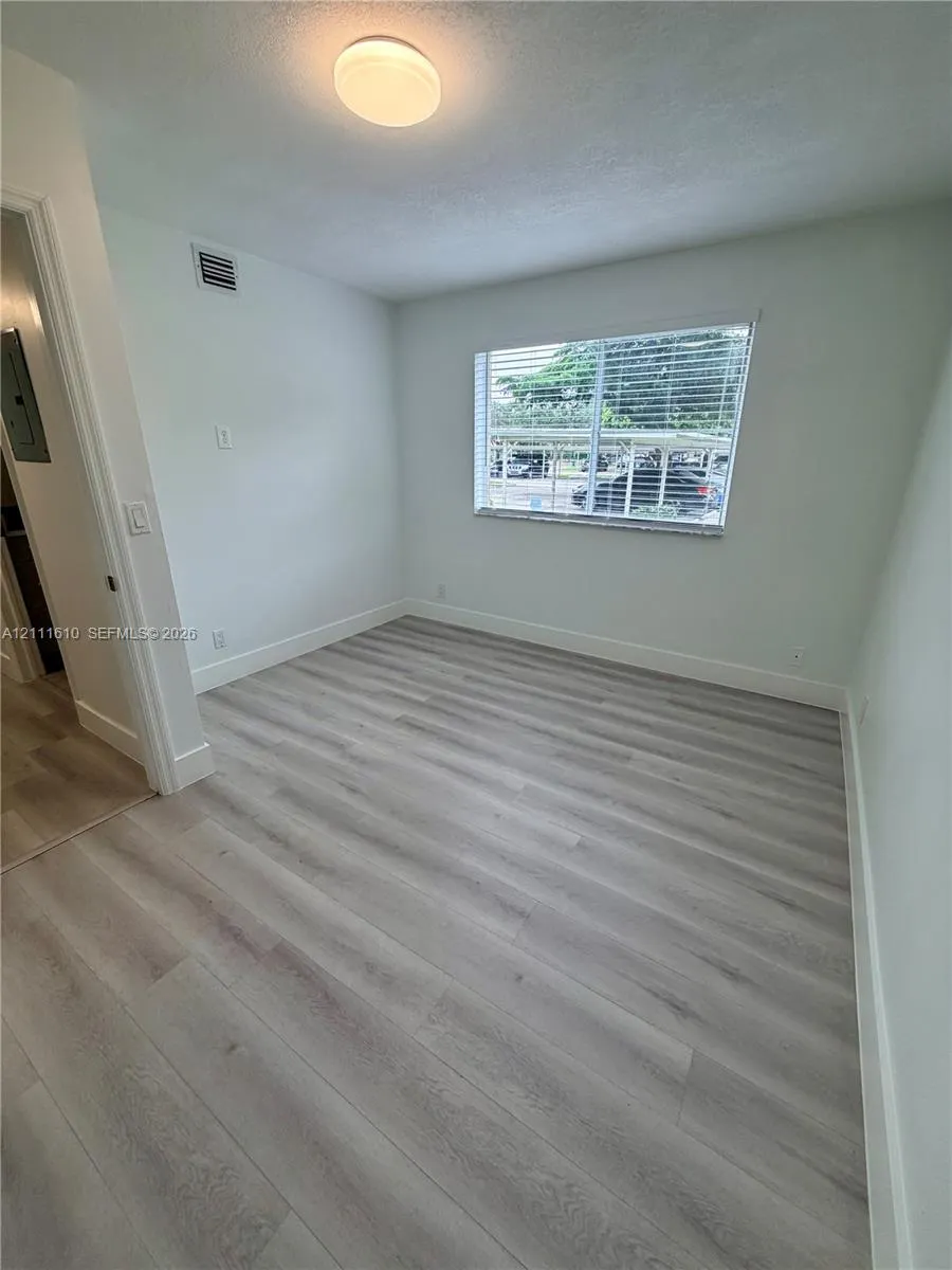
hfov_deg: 85.7
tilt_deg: -20.0
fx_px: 513
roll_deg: -0.4
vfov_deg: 102.1
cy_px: 635
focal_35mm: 14
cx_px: 476
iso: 125
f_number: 2.2
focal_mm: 2.22
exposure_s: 1/120
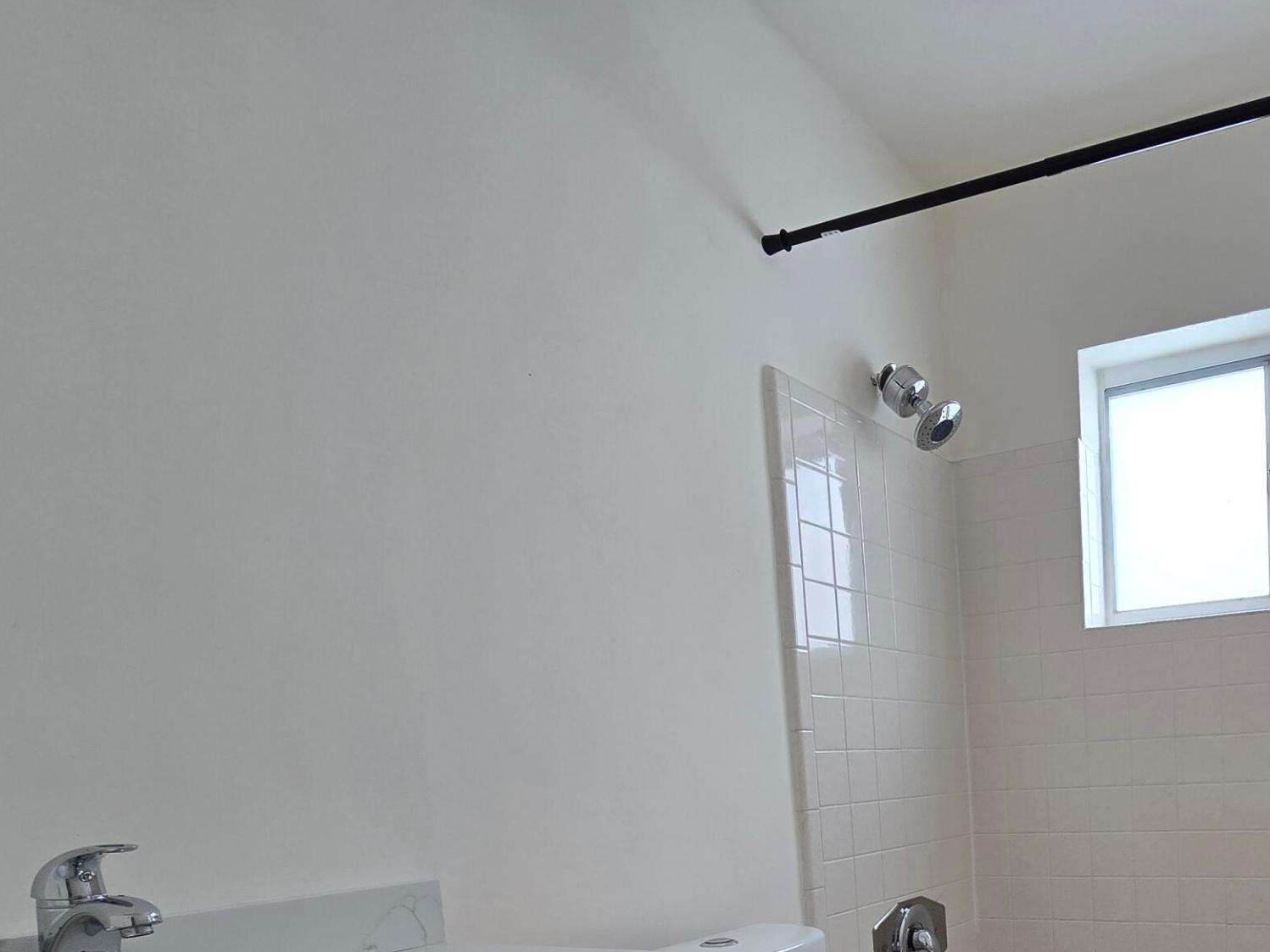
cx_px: 1003
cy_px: 894
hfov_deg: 63.8
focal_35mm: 25
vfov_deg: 47.9
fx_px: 917
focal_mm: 2.2
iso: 50
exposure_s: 1/60
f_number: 2.2
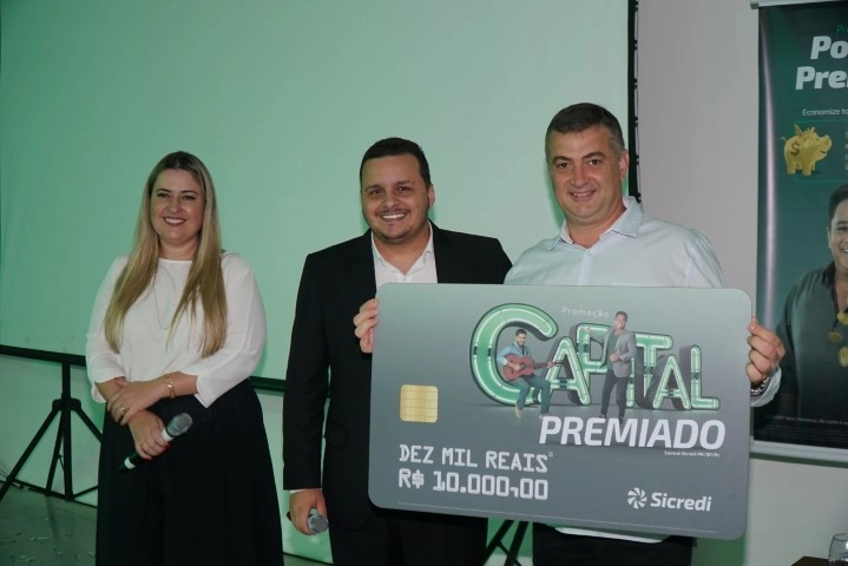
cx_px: 424
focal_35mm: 42
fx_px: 990
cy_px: 283
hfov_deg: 46.4
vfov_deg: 31.9
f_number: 4
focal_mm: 28
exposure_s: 1/80
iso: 640
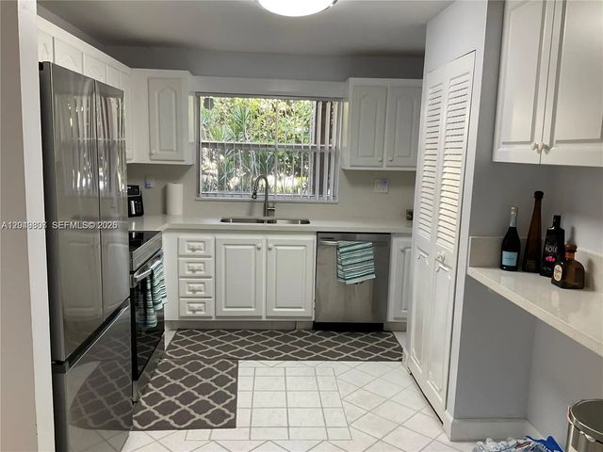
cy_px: 226
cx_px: 302
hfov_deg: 61.7
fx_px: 505
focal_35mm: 29
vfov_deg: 48.2
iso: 40
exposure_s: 1/60
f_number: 1.8
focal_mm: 3
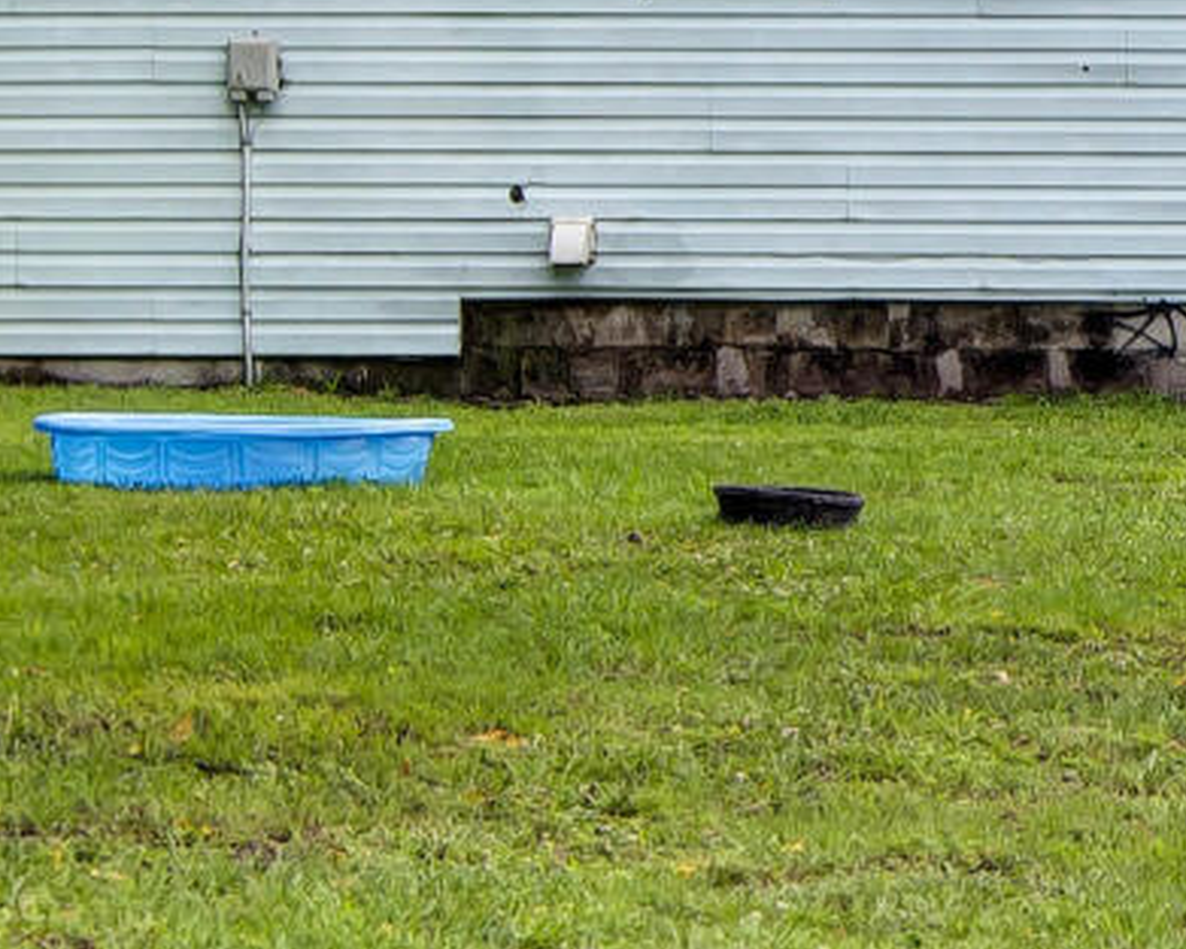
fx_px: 7584
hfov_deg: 8.5
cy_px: 103
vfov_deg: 7.1
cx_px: 2411
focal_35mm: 216
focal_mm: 30
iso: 100
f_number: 6.7
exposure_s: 1/30
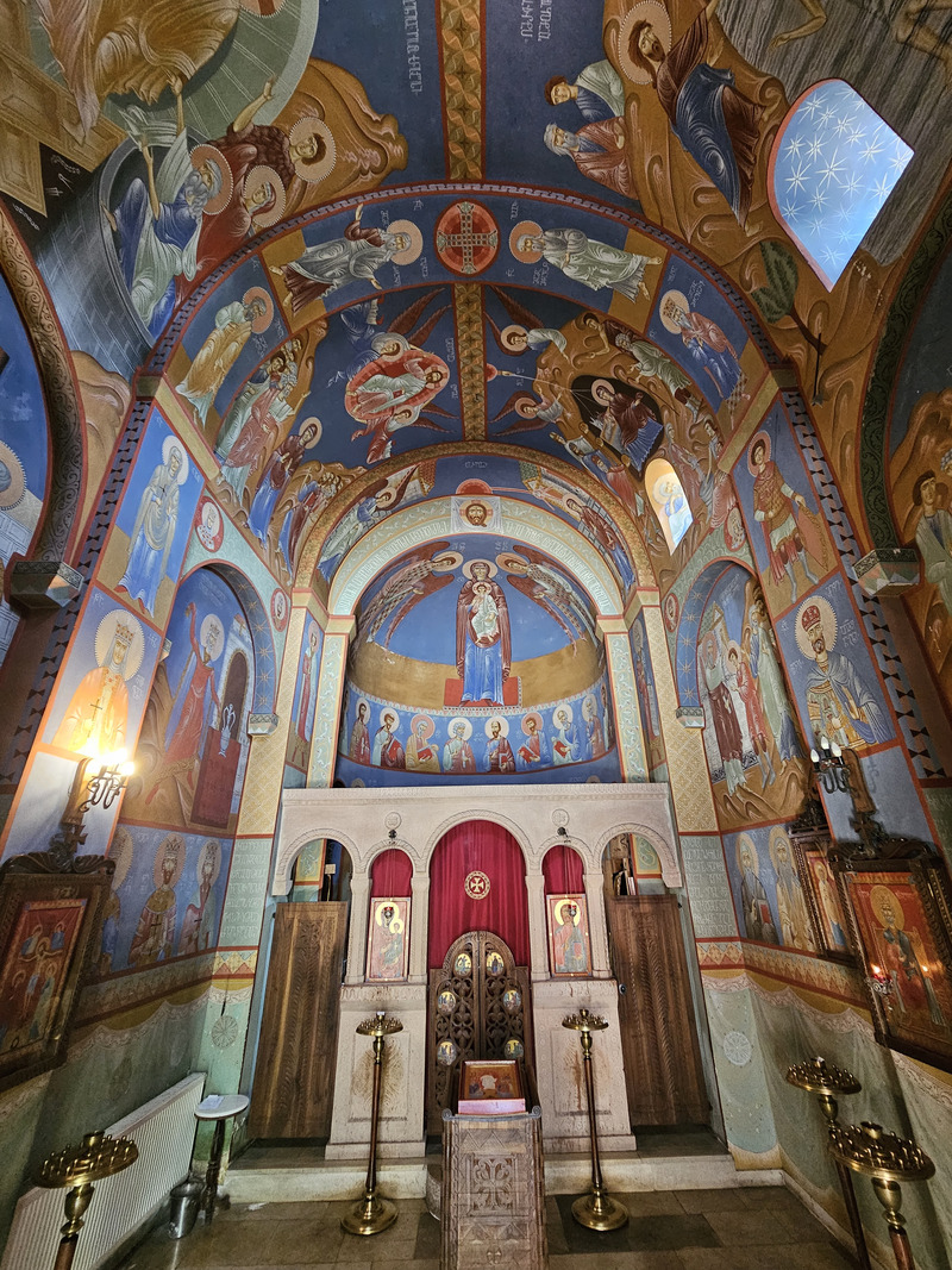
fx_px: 477
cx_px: 476
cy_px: 635
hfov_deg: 89.9
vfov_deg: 106.2
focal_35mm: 13
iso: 640
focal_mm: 2.2
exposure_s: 1/24
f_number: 2.2
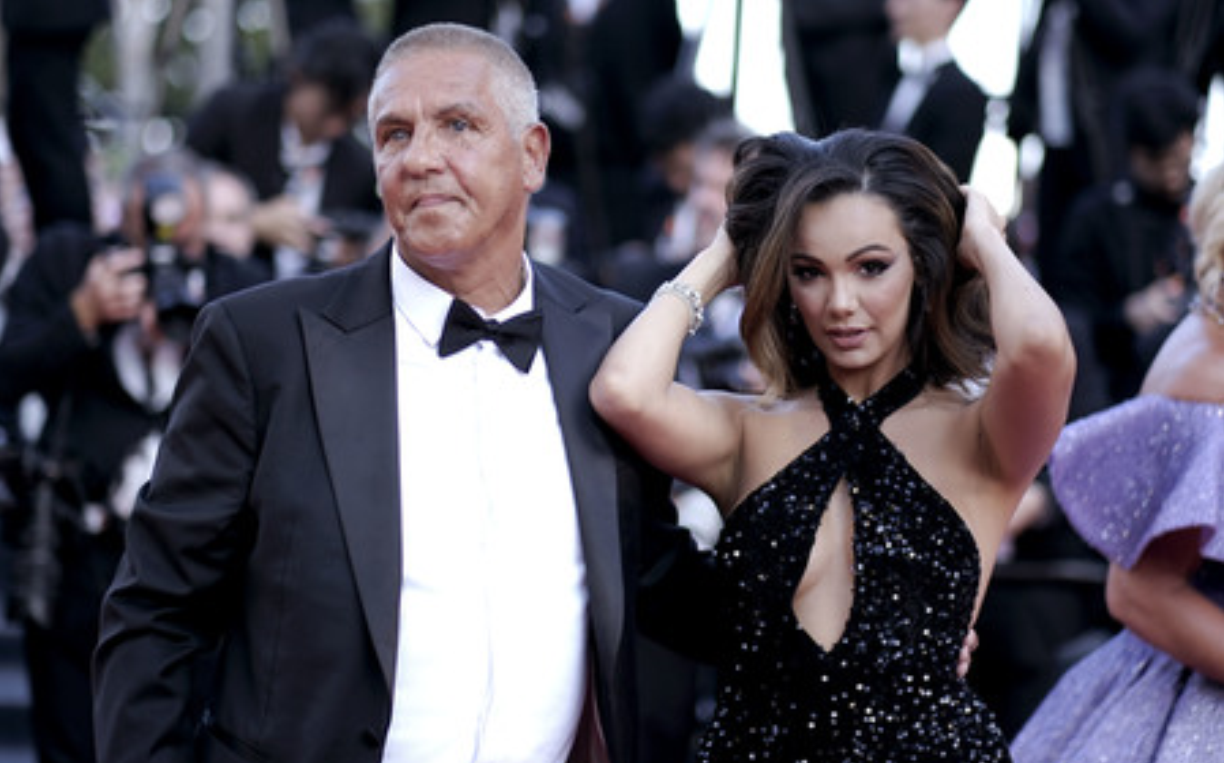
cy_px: 406
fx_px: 2867
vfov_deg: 15.2
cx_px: 612
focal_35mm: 86
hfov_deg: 24.1
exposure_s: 1/640
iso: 80
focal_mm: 56
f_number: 1.2
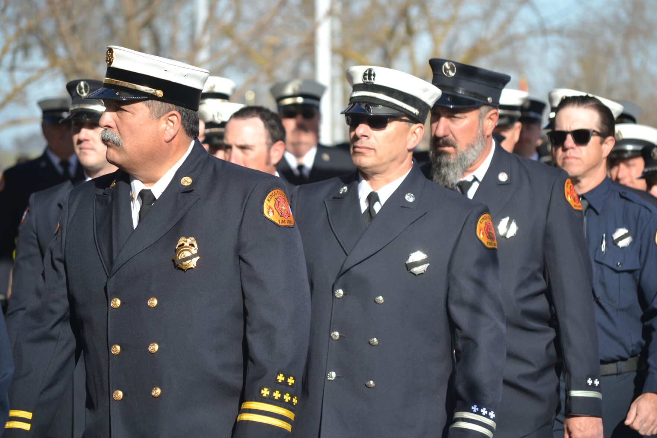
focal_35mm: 218
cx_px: 328
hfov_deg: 9.5
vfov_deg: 6.3
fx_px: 3969
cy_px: 219
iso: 200
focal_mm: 145
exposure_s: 1/500
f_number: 5.6
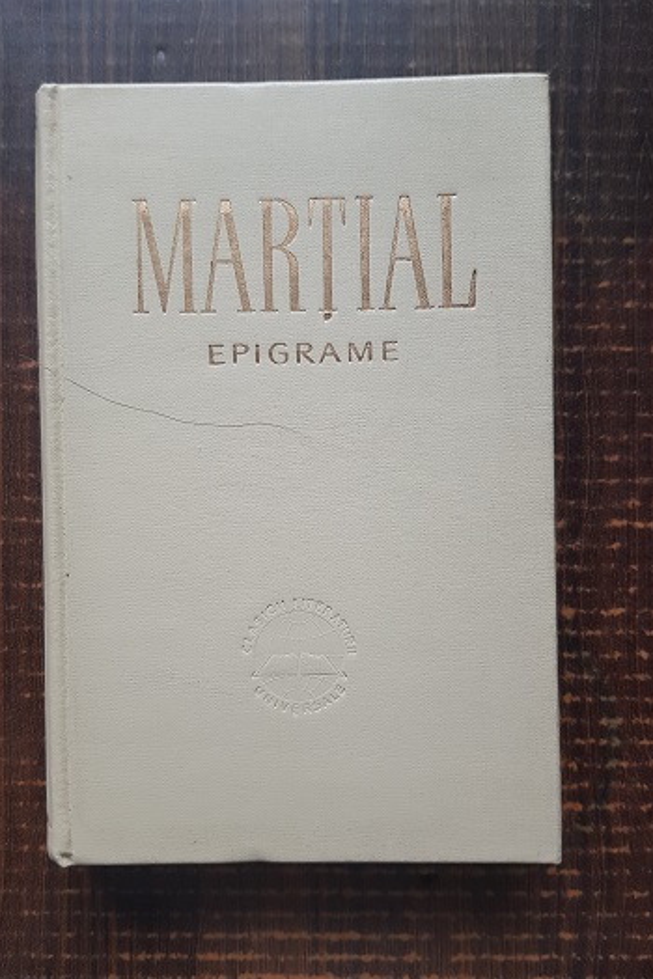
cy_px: 490
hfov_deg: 46.4
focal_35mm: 28
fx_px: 762
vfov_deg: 65.5
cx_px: 306
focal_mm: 4.3
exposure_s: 1/30
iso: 200
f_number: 1.7
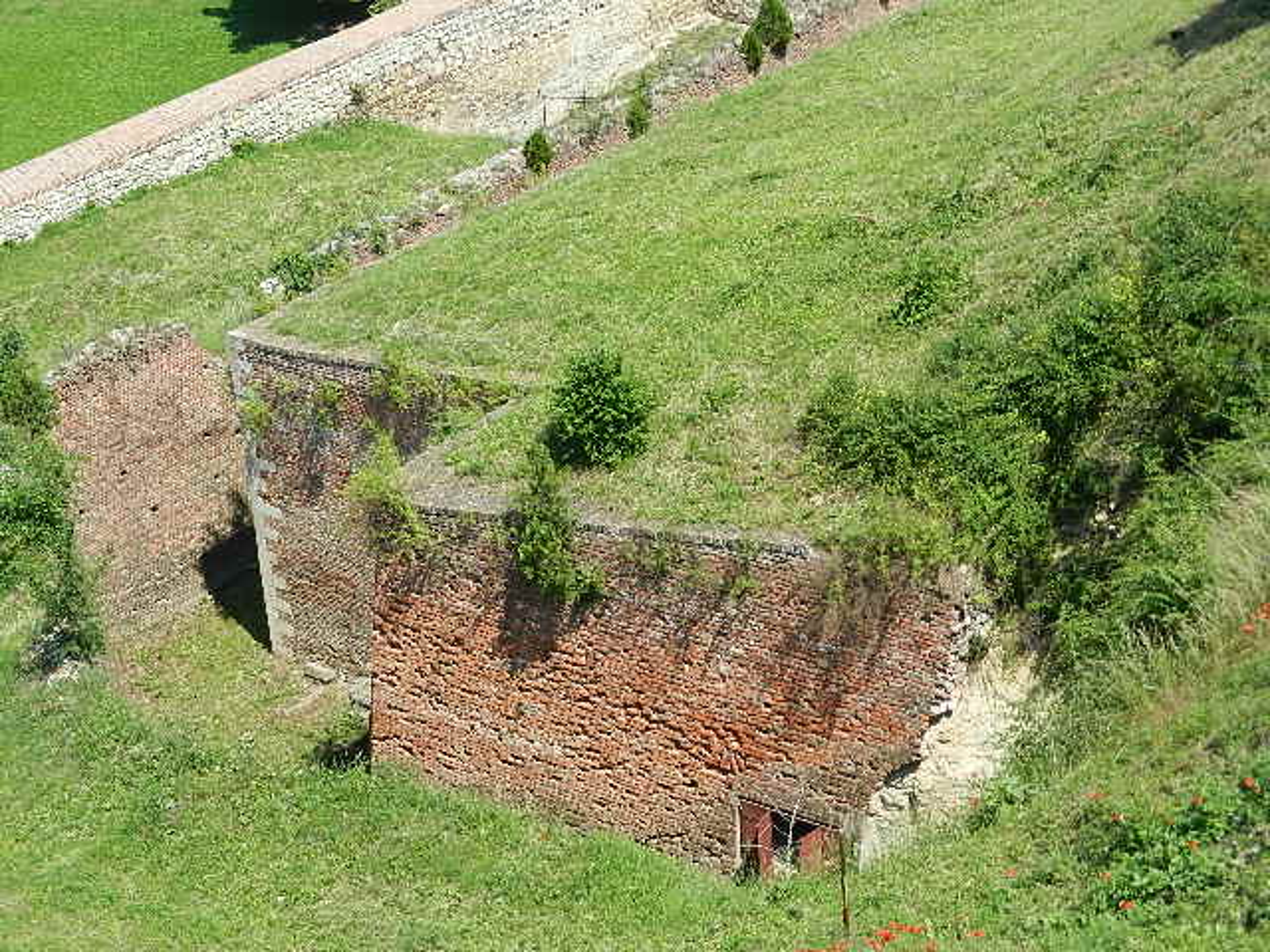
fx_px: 2495
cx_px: 635
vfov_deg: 21.6
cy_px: 476
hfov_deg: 28.6
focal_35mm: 68
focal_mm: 12.3
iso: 160
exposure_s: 1/800
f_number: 4.6
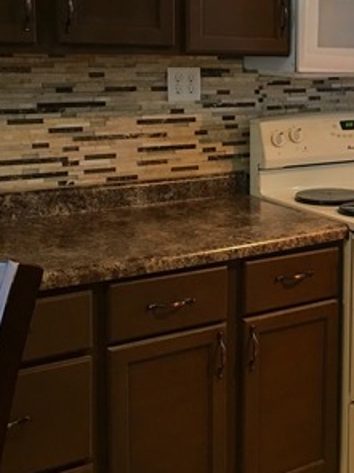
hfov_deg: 21.5
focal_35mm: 63
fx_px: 860
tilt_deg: -5.0
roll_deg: -1.0
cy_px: 144
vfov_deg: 30.4
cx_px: 429
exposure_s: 1/15
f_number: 2.2
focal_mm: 4.15
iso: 50
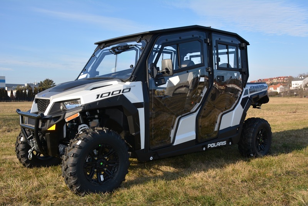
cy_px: 103
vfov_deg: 38.4
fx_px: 295
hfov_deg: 55.1
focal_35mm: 34
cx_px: 154
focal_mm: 23
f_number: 7.1
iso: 100
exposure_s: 1/200
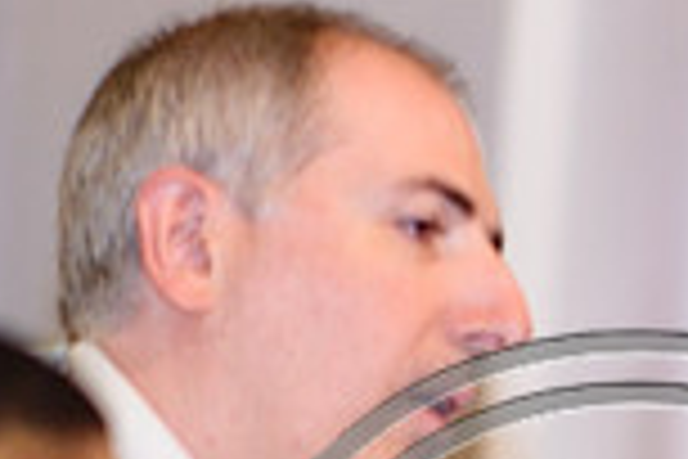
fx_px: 14065
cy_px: 590
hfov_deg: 2.8
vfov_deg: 1.9
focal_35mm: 736
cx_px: 1739
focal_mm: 105
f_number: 1.4
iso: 110
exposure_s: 1/100
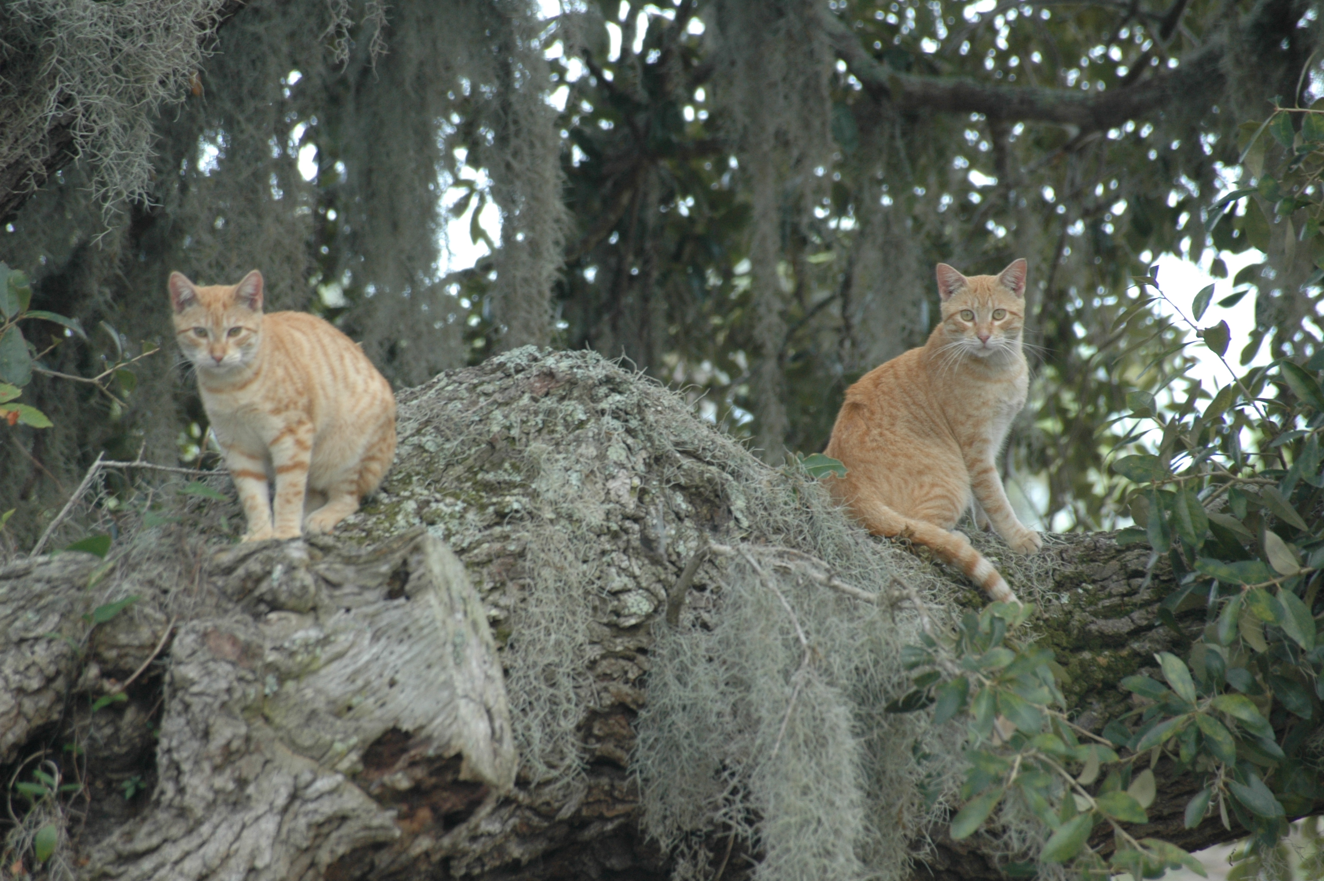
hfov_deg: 6.9
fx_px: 11023
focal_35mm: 300
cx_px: 662
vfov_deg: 4.6
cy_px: 440
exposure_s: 1/50
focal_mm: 200
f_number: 5.6
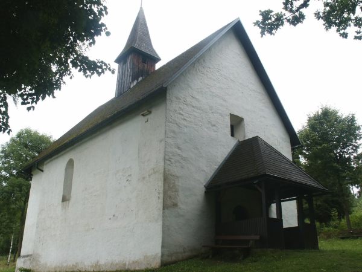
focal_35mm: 35
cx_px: 181
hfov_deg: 52.6
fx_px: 366
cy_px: 136
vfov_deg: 40.7
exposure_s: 1/60
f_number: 6.7
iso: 64
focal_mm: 7.2
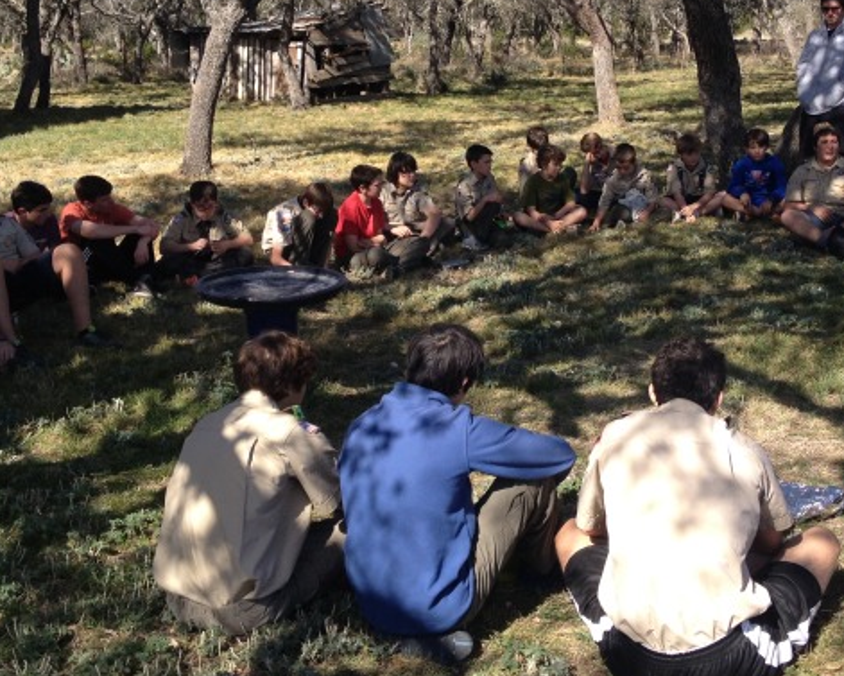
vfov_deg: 26.2
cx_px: 498
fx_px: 1449
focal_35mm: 58
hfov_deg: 32.4
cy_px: 253
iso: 50
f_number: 2.4
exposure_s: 1/789
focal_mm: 4.28
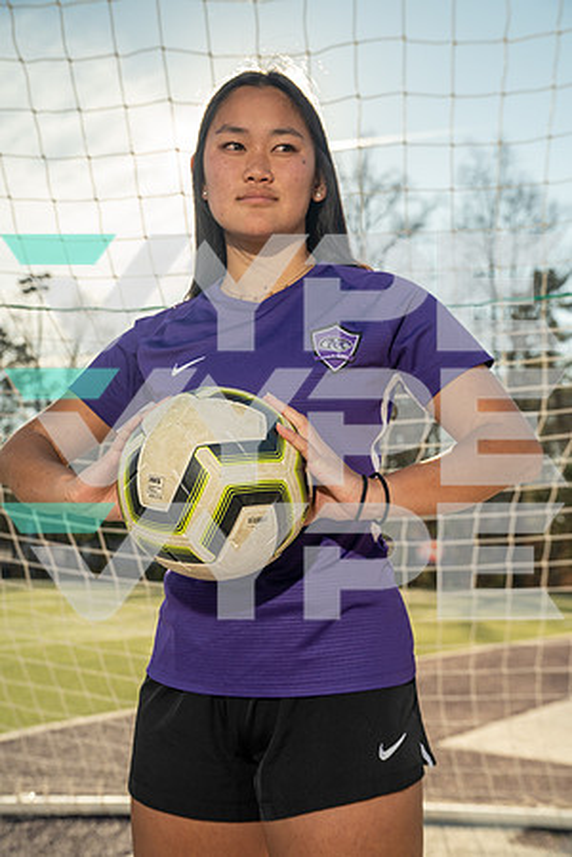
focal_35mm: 40
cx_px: 286
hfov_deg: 33.4
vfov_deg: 48.5
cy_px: 428
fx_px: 953
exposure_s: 1/250
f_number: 5
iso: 200
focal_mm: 40
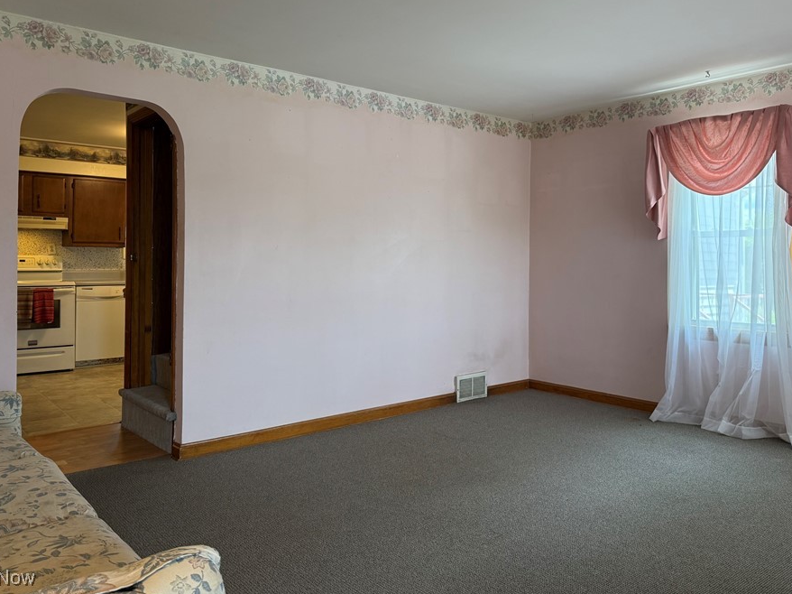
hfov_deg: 63.4
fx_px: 640
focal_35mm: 28
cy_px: 251
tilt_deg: +1.5
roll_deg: -0.2
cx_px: 408
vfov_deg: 49.5
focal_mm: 6.76
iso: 200
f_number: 1.78
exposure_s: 1/157
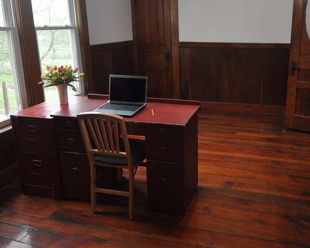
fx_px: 275
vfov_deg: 47.7
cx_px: 205
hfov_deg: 57.6
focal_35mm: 30
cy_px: 84
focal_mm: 12
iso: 400
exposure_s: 1/80
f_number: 4.5
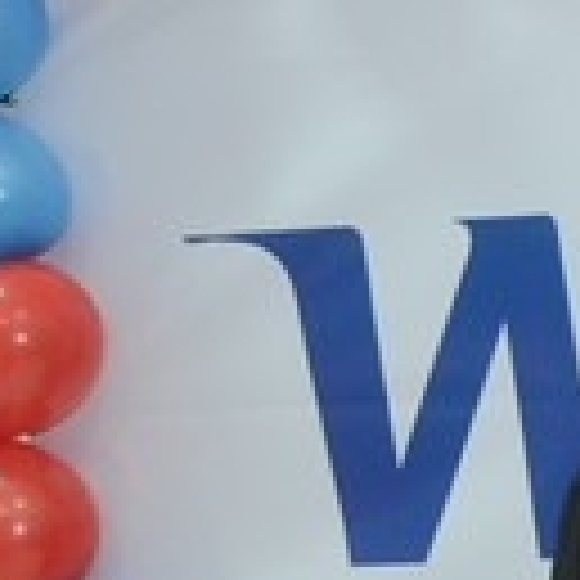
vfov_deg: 8.9
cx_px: 949
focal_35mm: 195
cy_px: 602
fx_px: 3696
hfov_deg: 8.7
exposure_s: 1/80
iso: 1600
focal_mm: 44
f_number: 4.5
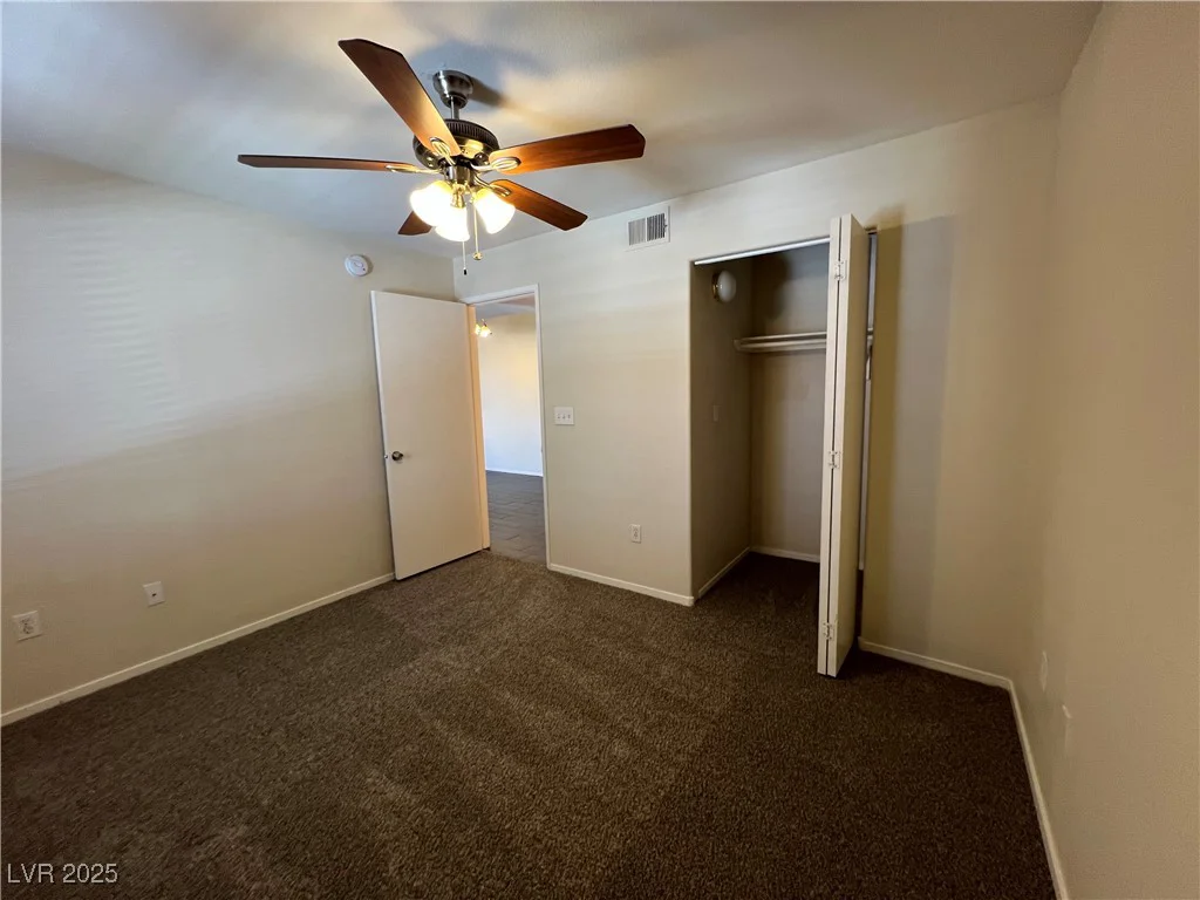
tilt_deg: -6.9
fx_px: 451
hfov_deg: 106.2
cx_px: 600
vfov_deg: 89.9
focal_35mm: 13
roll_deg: +2.2
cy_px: 450
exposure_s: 1/60
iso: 160
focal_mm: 1.57
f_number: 1.8
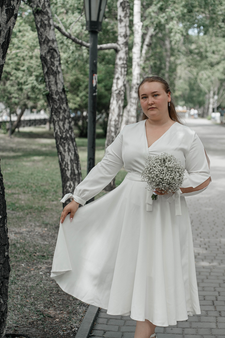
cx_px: 135
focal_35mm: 63
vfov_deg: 31.9
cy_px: 166
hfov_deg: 21.5
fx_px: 591
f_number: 2.8
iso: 50
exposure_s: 1/250
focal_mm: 48
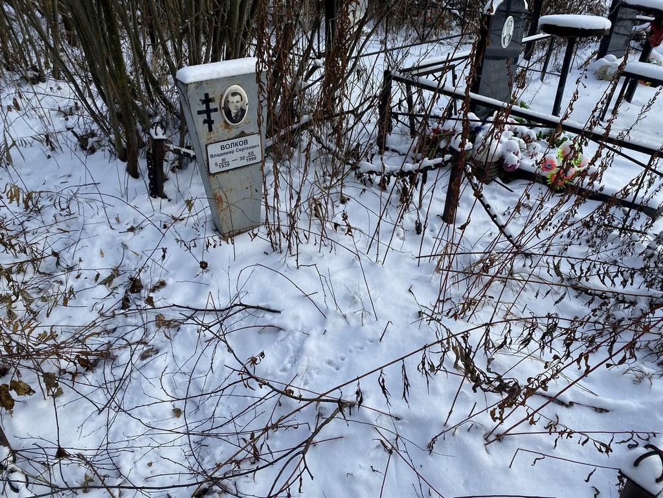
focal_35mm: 26
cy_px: 249
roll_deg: -2.4
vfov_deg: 53.1
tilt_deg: -23.9
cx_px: 332
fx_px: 498
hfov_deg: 67.3
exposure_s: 1/1072
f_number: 1.8
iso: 32
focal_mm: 4.25
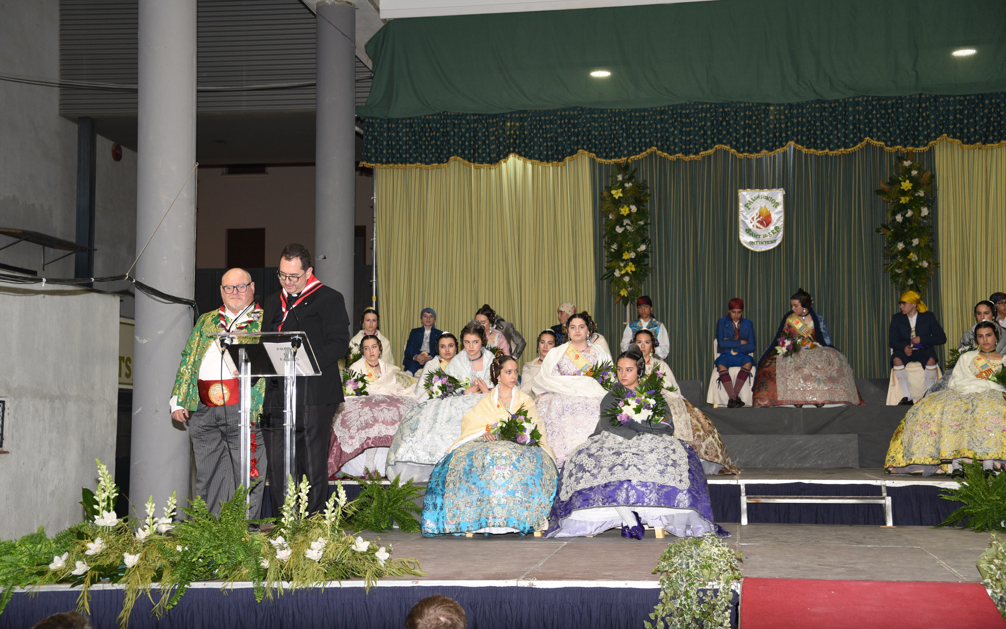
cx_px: 496
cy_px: 307
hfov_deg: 37.5
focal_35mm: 54
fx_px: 1481
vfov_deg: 24.0
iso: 800
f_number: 4.5
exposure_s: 1/250
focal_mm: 52
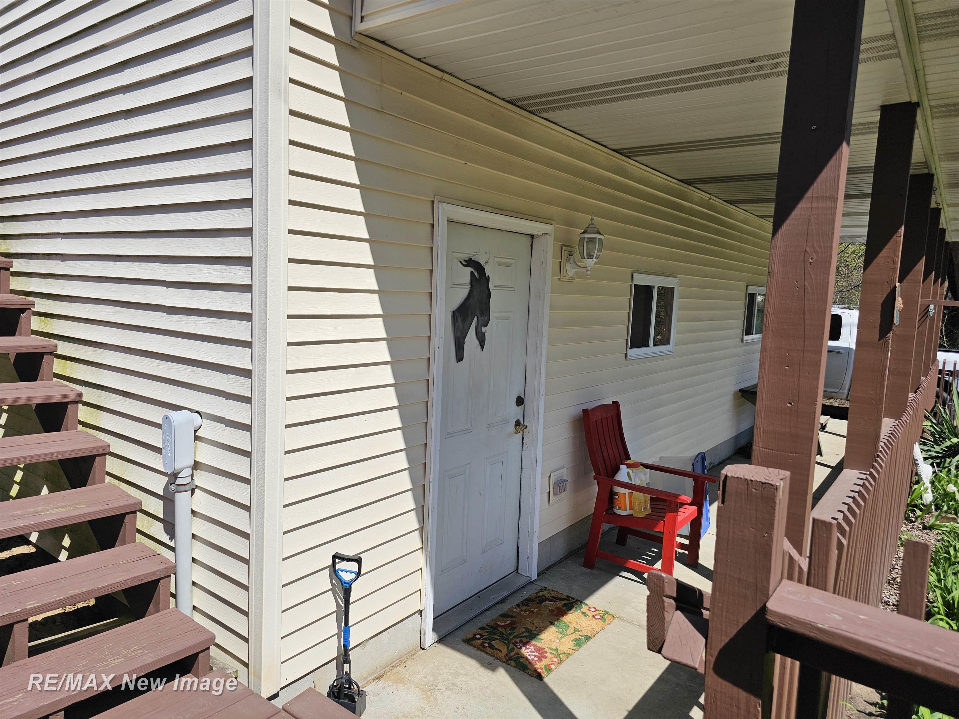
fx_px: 637
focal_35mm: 23
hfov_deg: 73.9
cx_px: 480
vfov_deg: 58.9
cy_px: 360
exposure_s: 1/1425
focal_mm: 6.3
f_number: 1.7
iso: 16
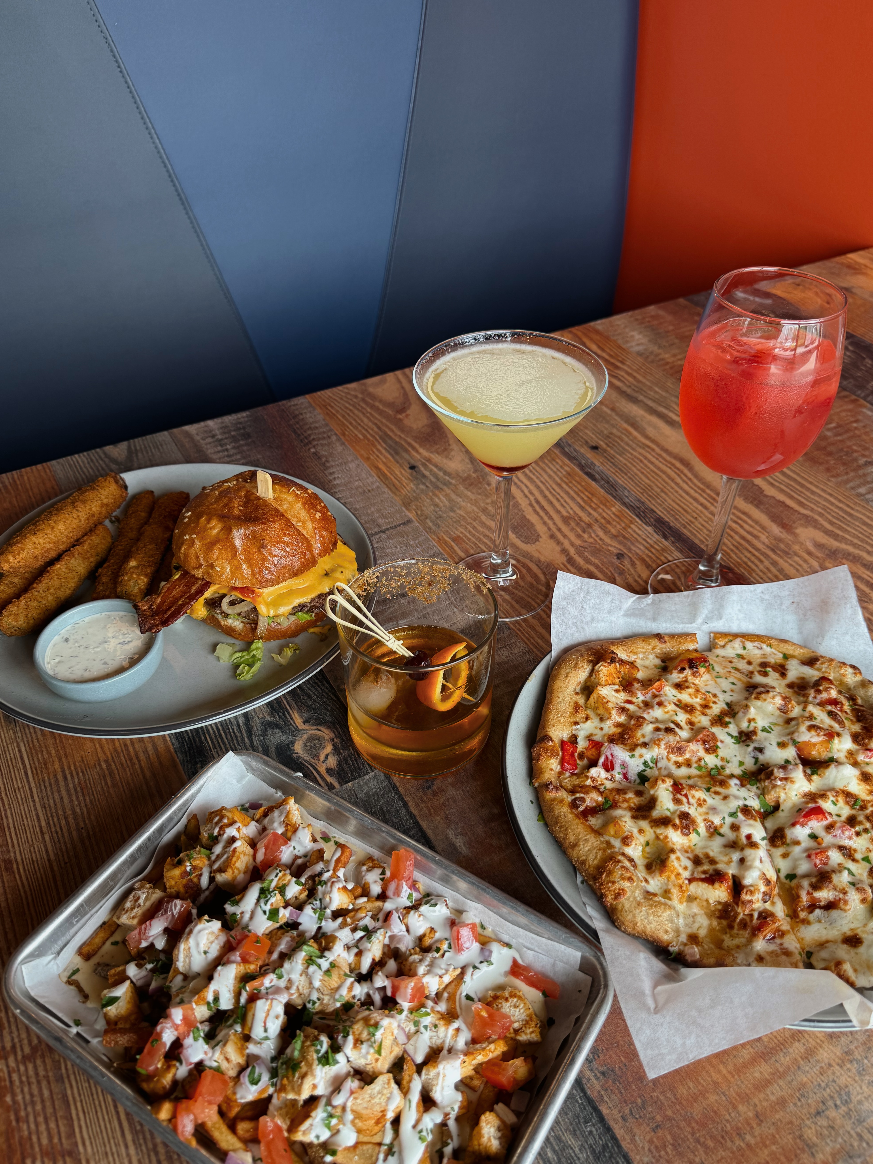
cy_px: 587
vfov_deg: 67.3
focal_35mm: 26
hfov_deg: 53.0
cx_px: 450
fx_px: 874
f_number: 1.78
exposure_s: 1/120
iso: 64
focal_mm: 6.76
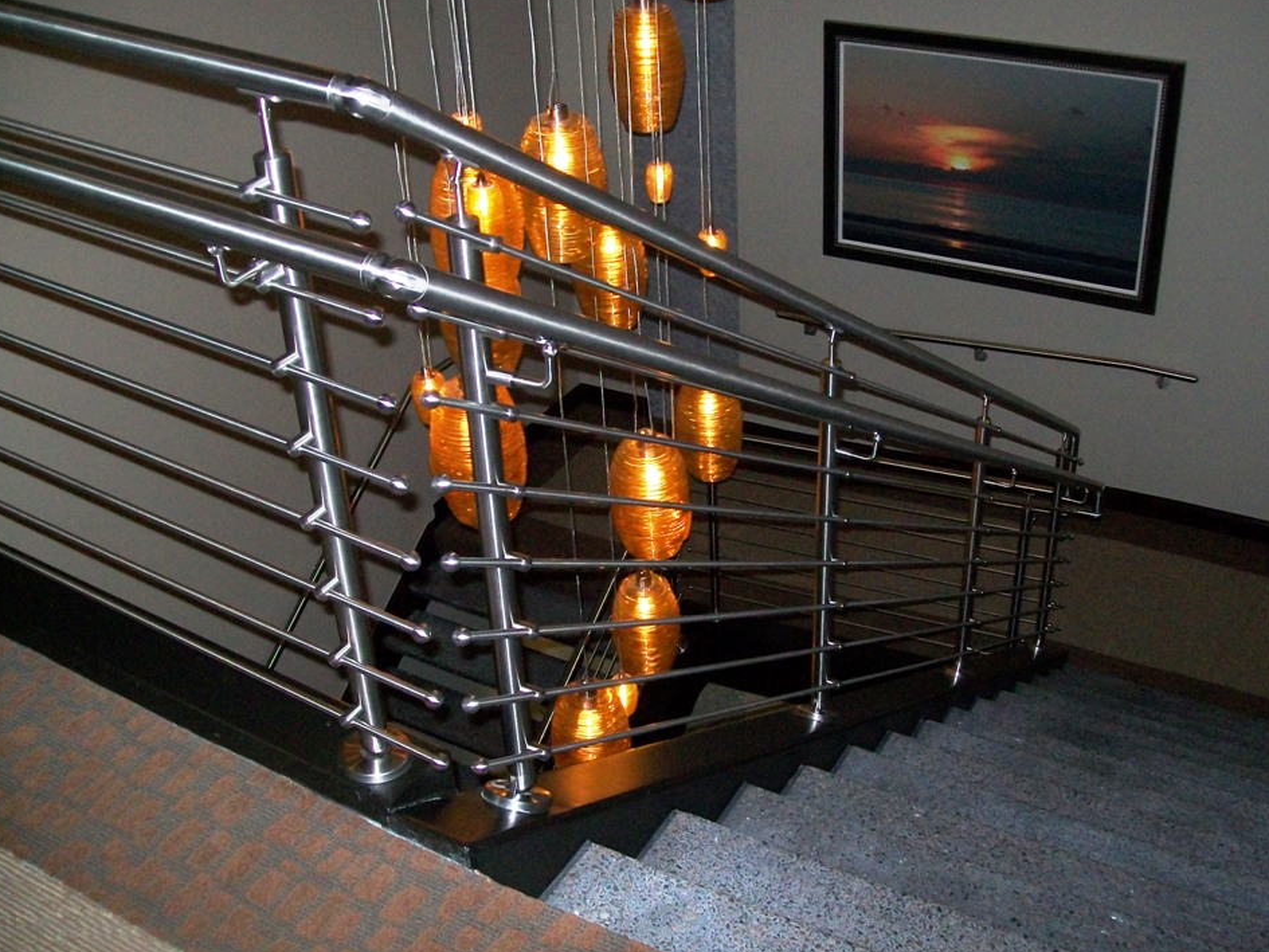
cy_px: 486
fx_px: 1430
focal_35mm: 39
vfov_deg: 36.8
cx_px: 671
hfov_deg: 47.8
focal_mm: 6
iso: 160
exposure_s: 1/60
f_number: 2.7
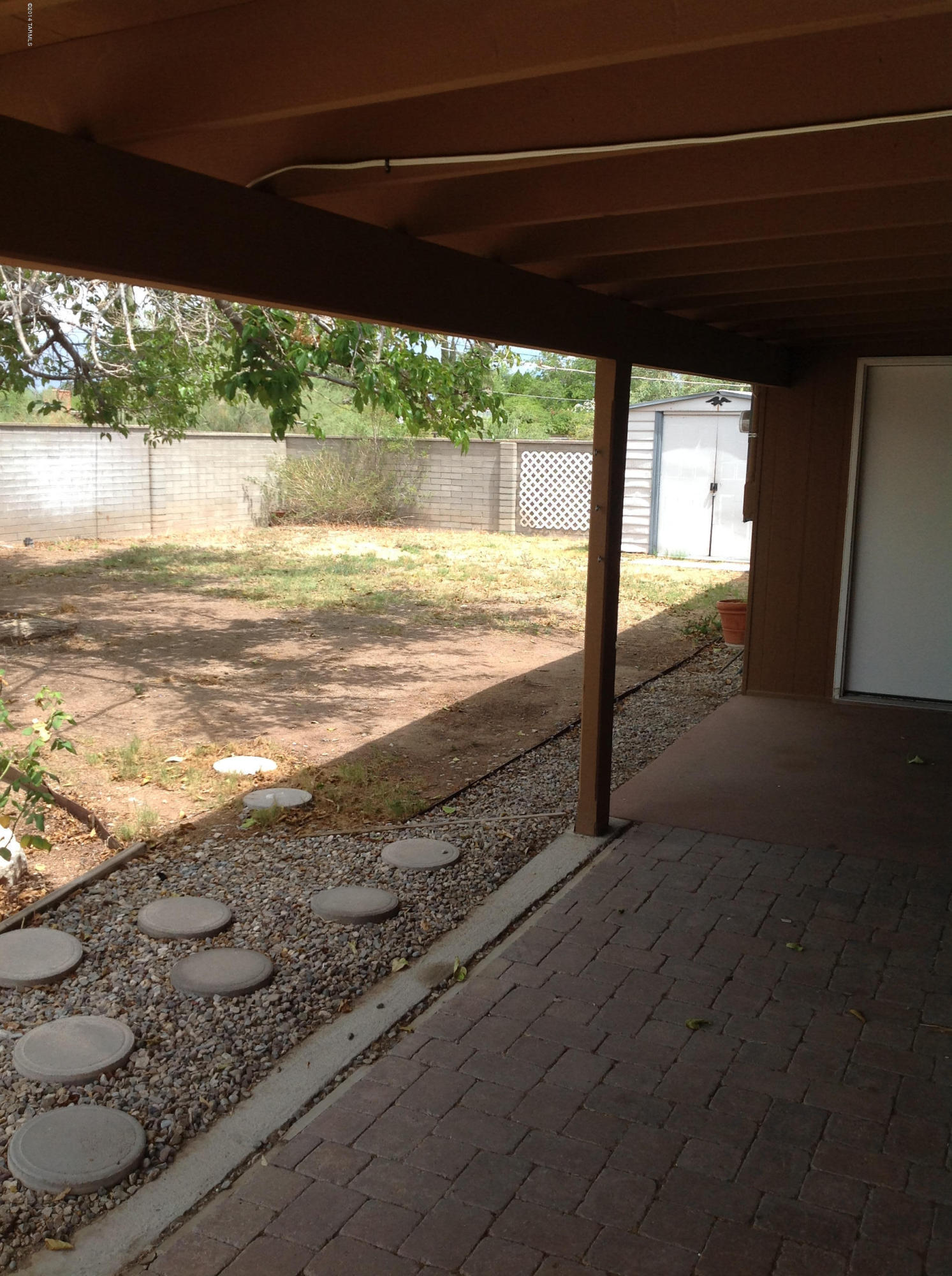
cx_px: 476
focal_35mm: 35
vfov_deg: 52.7
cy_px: 638
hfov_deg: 40.6
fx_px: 1287
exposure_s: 1/687
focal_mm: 4.28
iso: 50
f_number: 2.4
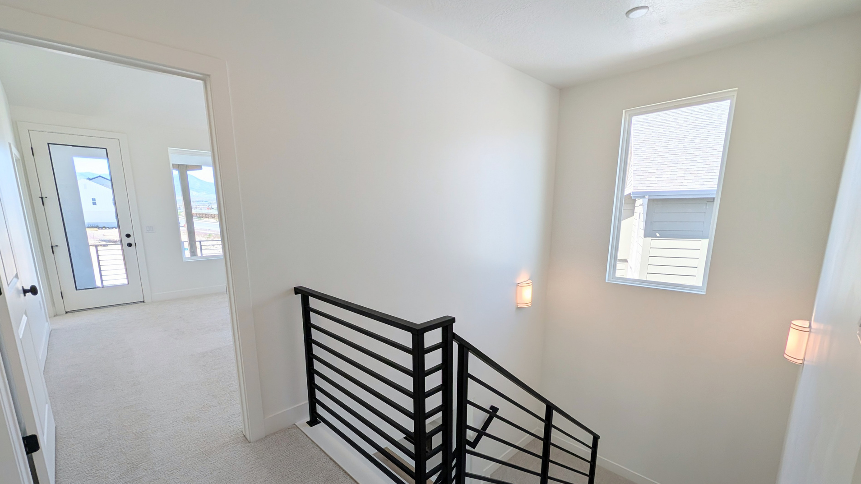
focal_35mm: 14
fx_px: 320
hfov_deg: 106.7
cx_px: 411
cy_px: 282
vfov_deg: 73.7
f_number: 1.7
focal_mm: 2.02
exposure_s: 1/484
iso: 45
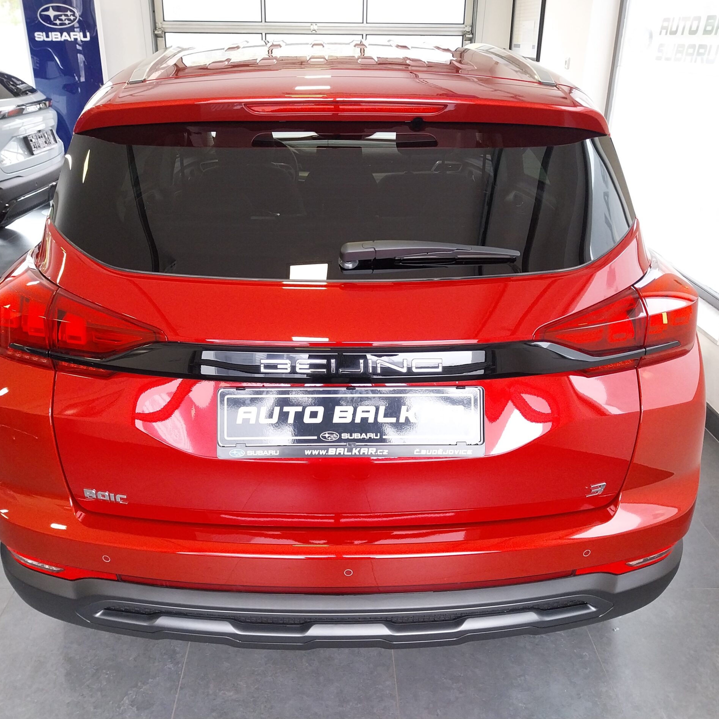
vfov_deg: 52.5
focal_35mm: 31
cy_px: 357
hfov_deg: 52.5
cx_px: 340
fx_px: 728
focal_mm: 4
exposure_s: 1/50
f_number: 1.8
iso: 125
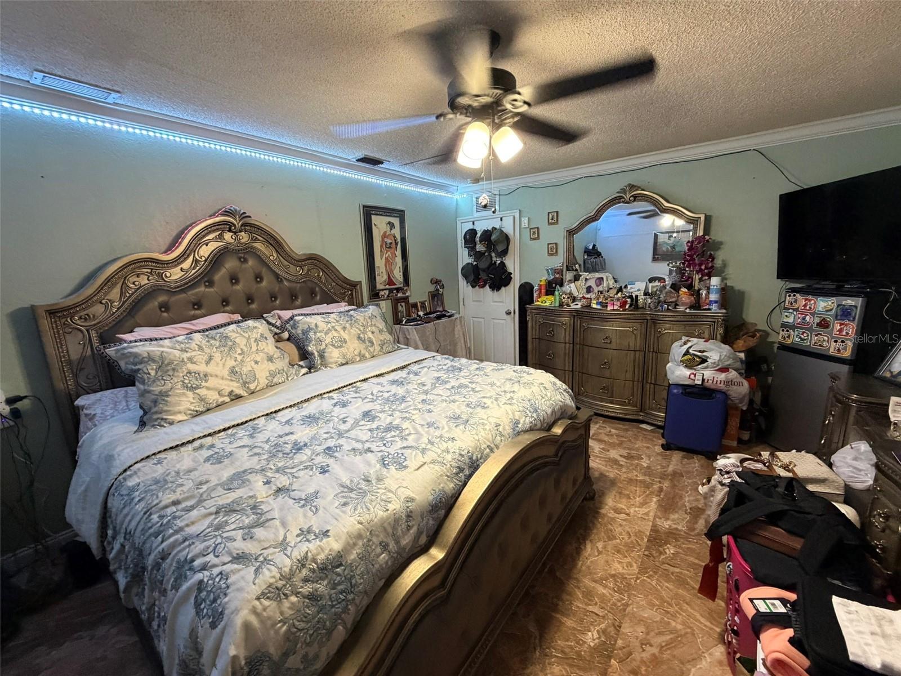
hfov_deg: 102.1
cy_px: 338
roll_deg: +3.9
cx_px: 450
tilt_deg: -10.2
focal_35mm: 14
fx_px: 364
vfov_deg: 85.7
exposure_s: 1/60
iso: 400
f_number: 2.2
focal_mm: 2.22
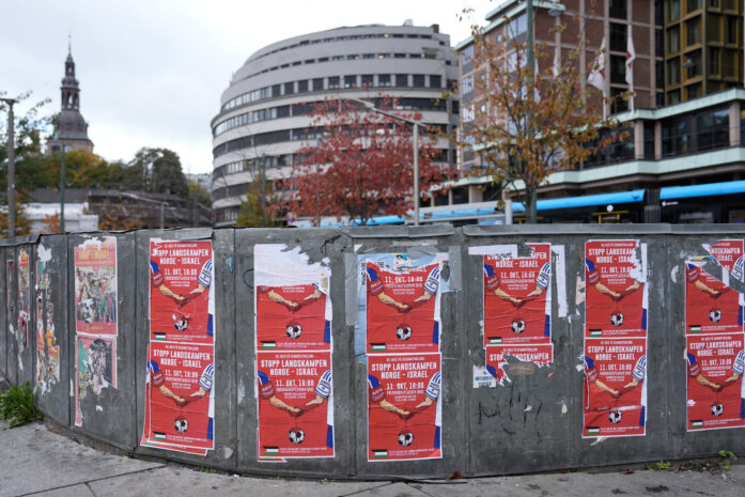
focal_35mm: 31
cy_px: 252
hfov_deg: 60.3
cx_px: 368
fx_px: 642
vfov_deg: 42.3
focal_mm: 30
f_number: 2.8
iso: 400
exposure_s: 1/1250
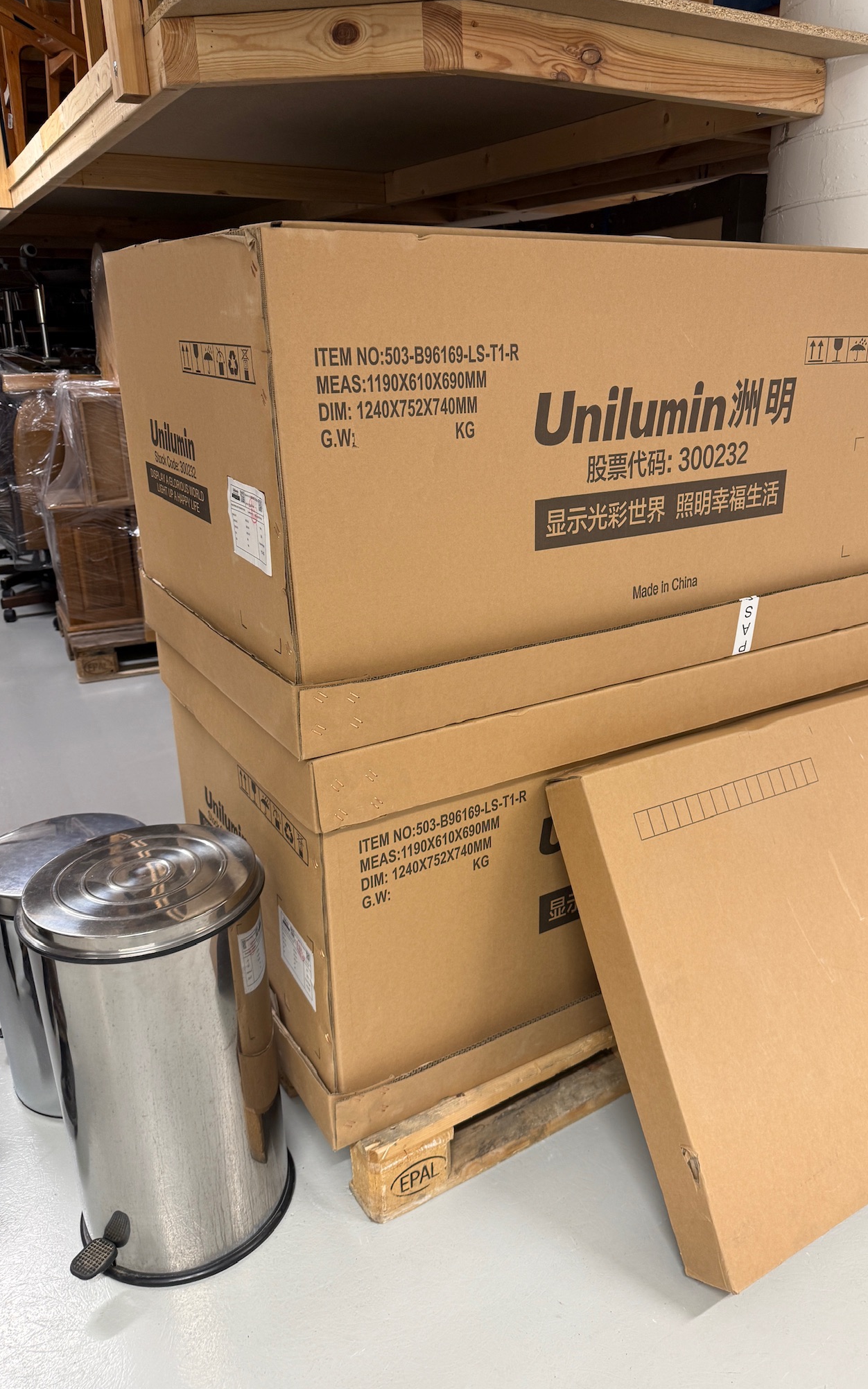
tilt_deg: -17.5
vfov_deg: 70.4
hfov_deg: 47.3
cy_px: 702
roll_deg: +1.6
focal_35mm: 26
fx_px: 984
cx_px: 527
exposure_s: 1/50
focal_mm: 6.76
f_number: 1.78
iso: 125
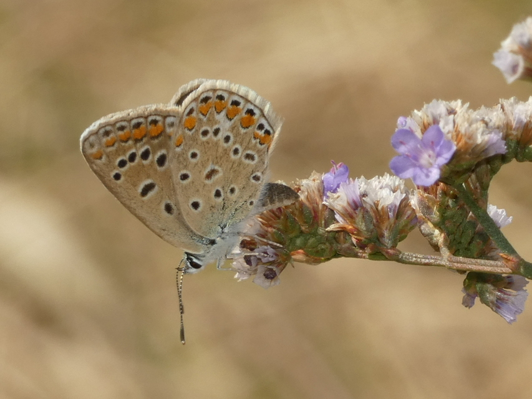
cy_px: 200
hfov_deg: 5.5
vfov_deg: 4.1
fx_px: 5564
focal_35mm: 362
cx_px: 266
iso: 80
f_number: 5.6
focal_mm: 64.9
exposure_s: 1/160
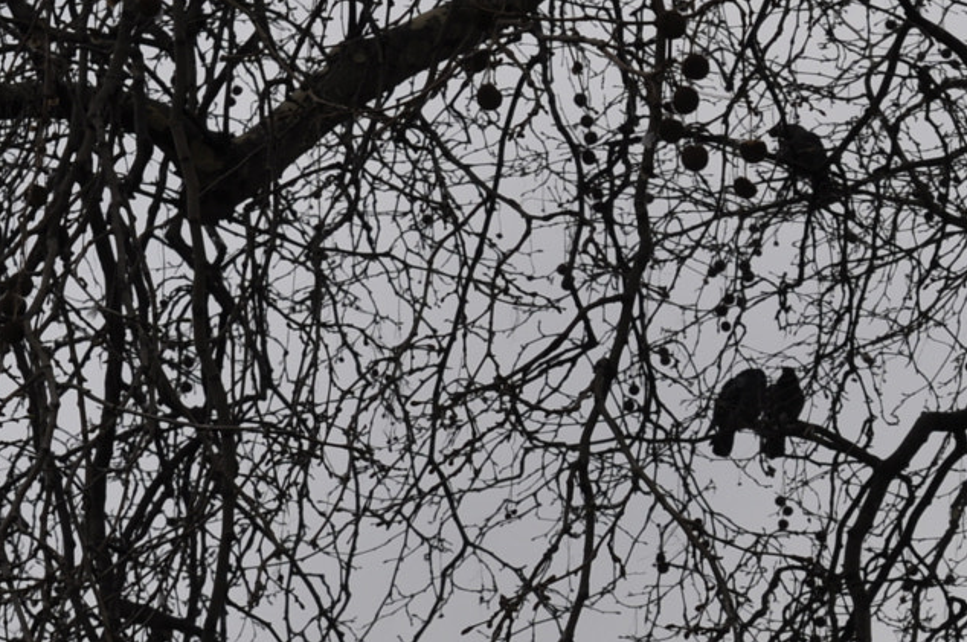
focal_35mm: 267
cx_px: 1348
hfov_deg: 7.6
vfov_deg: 5.1
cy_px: 814
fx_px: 7152
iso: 200
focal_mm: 55
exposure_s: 1/320
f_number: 9
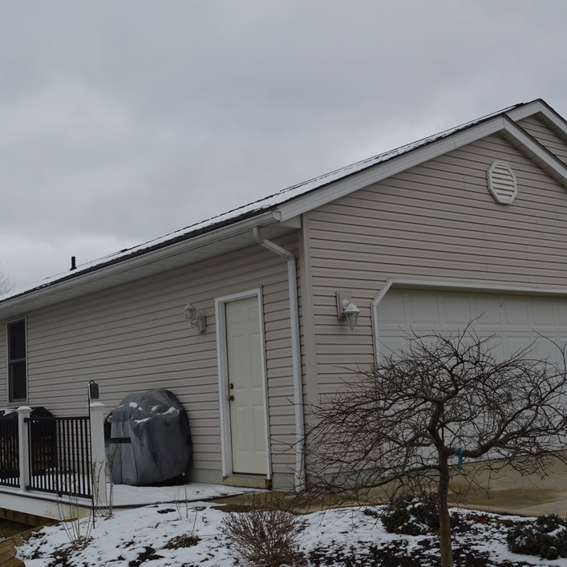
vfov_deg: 36.1
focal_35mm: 47
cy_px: 283
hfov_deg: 36.0
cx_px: 263
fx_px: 871
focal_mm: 24
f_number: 7.1
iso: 100
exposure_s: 1/200
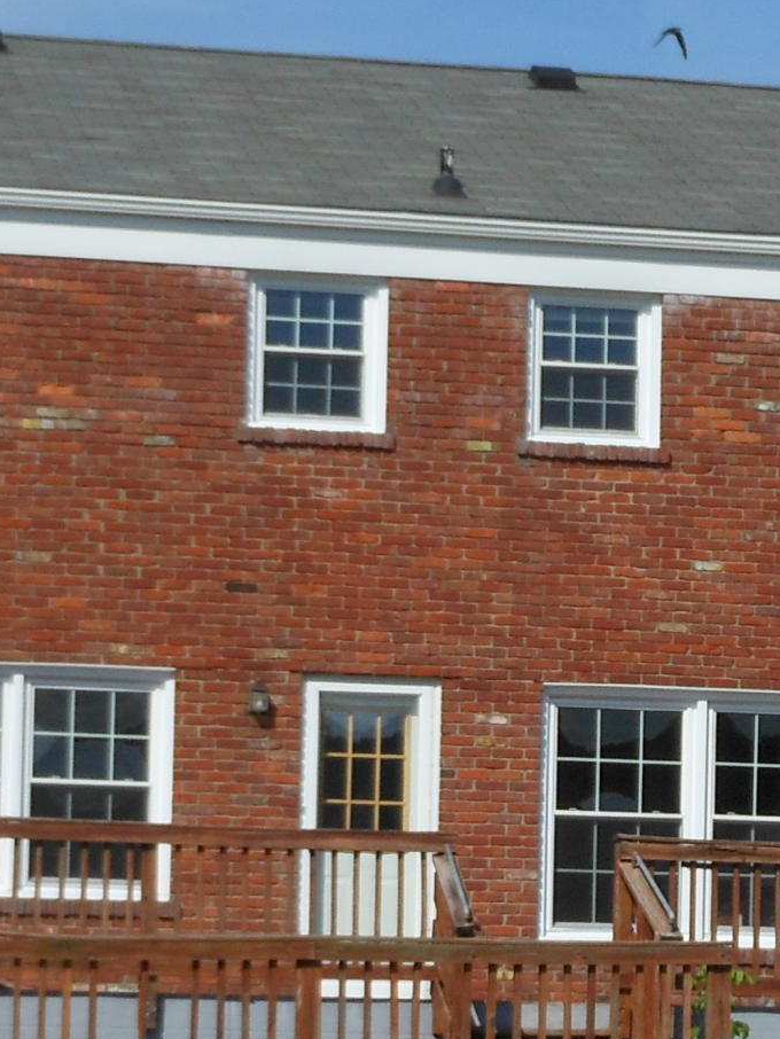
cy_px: 866
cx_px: 657
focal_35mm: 149
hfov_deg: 9.9
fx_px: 4474
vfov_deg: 13.2
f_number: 4.6
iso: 80
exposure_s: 1/800
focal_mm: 8.1
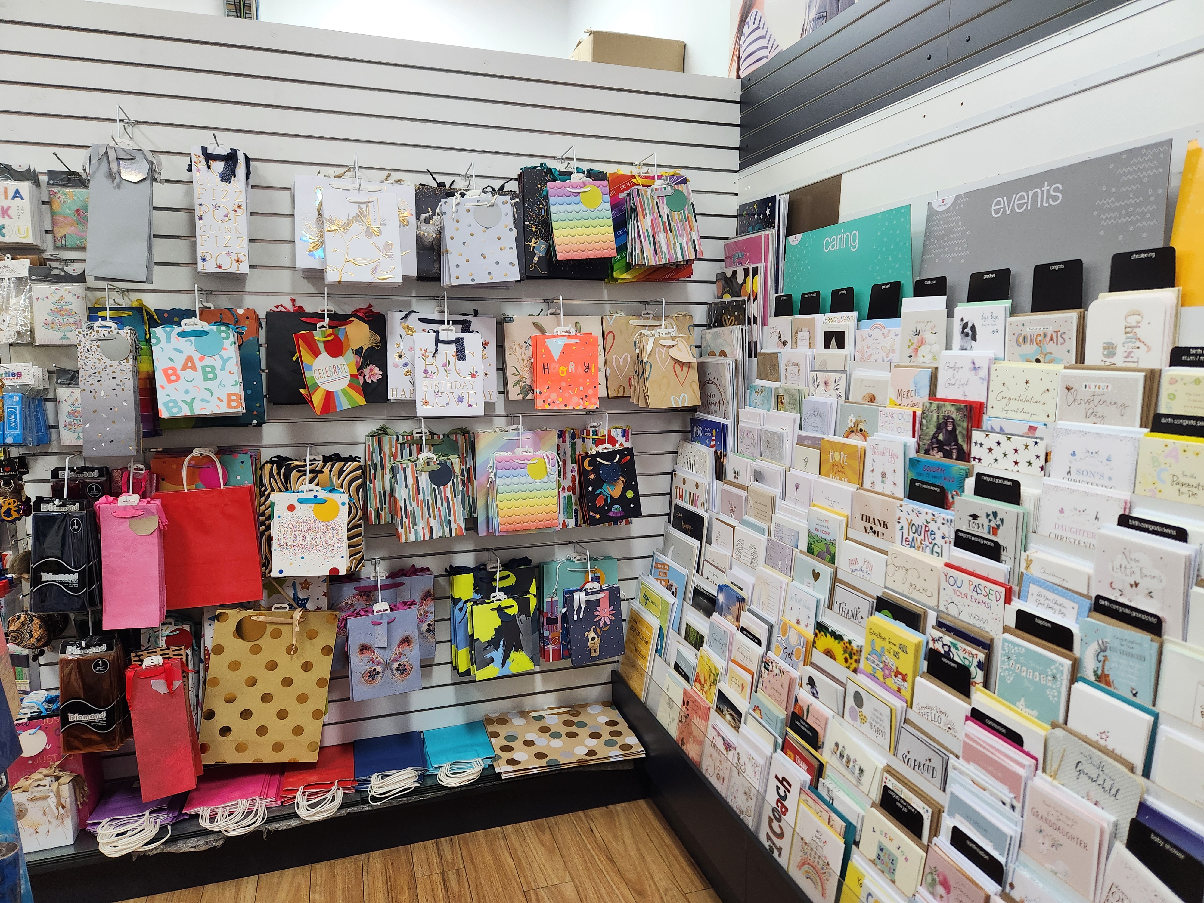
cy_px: 452
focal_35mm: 23
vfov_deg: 58.9
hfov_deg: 73.9
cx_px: 602
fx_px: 800
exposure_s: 1/100
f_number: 1.8
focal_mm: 5.4
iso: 320
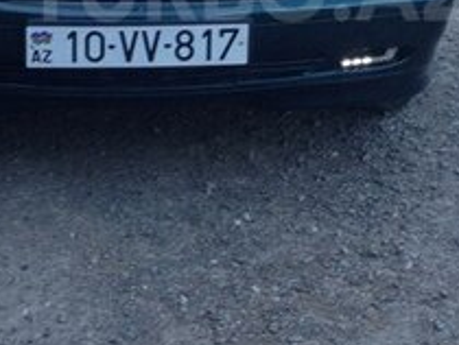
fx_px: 1460
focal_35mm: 110
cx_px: 249
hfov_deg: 17.9
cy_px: -12
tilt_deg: -20.9
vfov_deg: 13.3
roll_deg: -0.2
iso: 50
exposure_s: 1/120
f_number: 2.4
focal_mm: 4.28
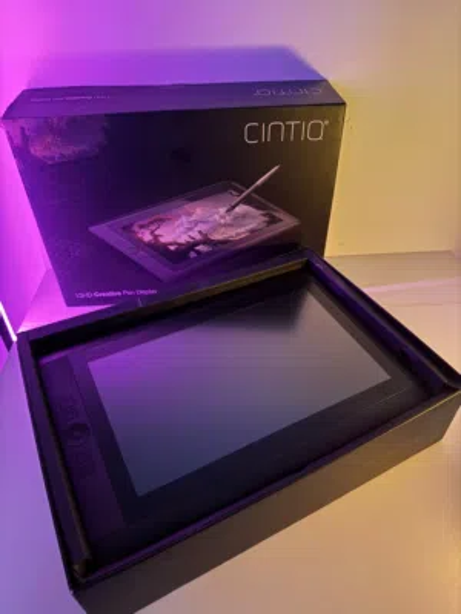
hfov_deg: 56.8
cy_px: 307
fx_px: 426
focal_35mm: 24
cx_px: 230
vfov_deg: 71.6
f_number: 1.78
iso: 2000
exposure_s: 1/14
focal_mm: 6.76
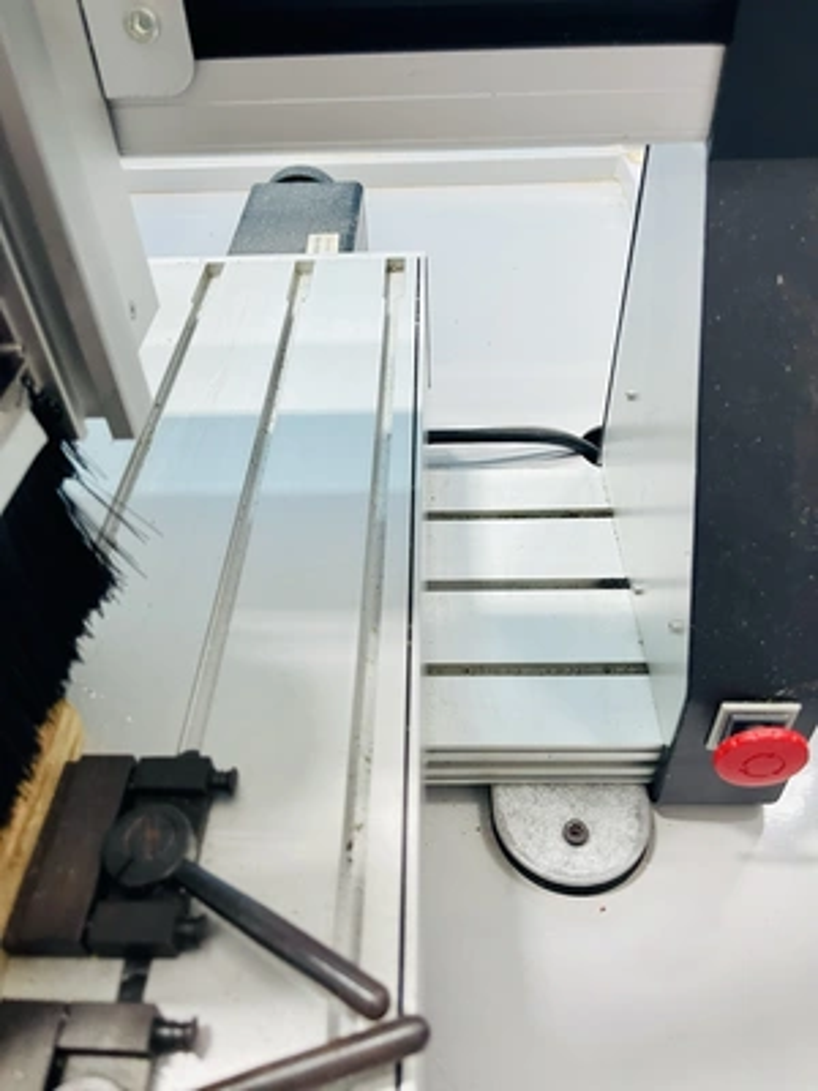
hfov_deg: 53.1
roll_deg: +2.4
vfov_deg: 67.3
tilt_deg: -44.5
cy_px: 546
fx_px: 819
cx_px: 409
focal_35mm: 26
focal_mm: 5.1
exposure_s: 1/40
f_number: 1.6
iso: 640
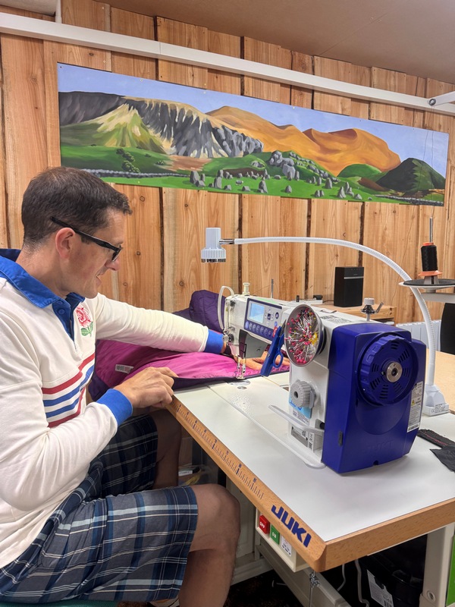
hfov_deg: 56.8
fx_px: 421
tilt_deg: -6.8
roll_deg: +0.4
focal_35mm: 24
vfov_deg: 71.6
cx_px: 228
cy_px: 304
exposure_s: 1/100
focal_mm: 6.76
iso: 125
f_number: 1.78
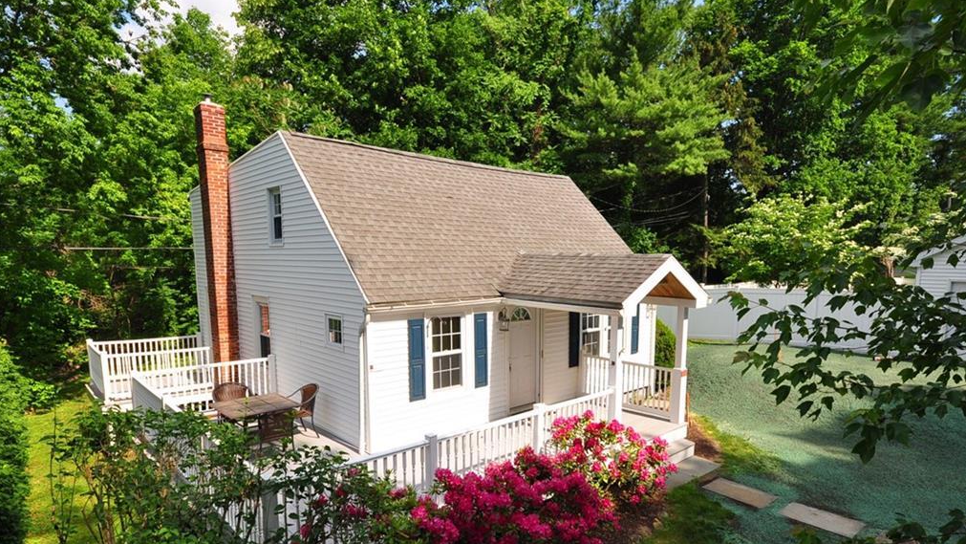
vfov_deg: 60.1
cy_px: 304
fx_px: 468
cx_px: 483
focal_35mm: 18
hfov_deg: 91.8
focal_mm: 11.5
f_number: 8
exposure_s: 1/500
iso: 400
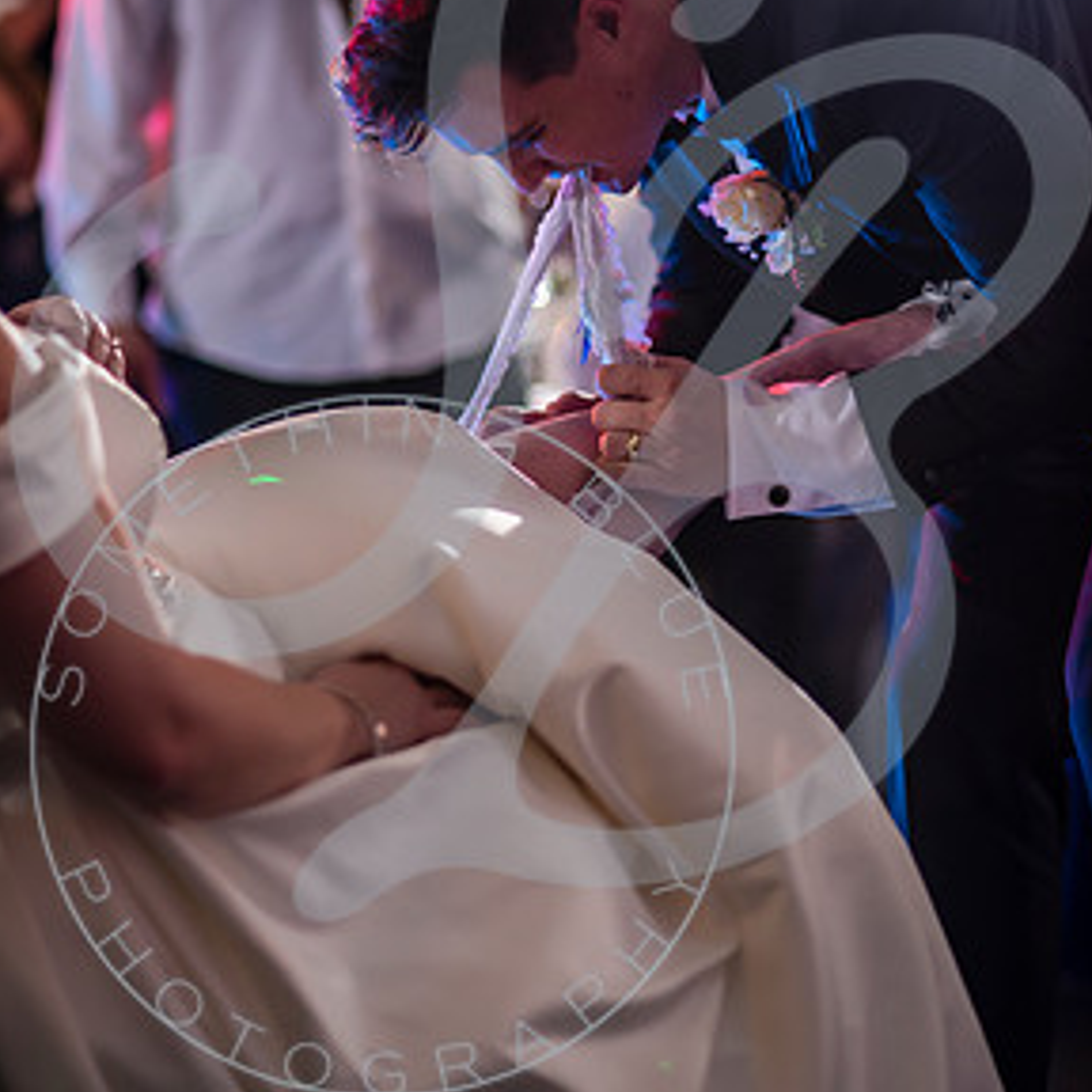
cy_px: 459
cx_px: 554
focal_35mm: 113
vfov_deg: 15.4
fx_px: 4033
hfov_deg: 15.4
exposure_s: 1/200
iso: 400
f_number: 1.8
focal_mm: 85
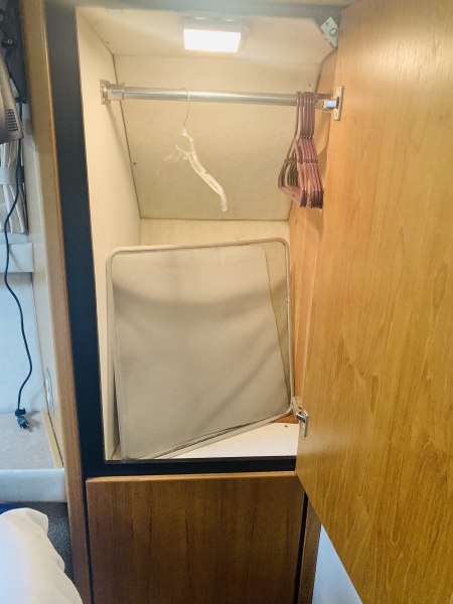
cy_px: 302
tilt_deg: -17.8
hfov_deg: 53.1
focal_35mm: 26
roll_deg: -0.6
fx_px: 454
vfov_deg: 67.3
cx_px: 226
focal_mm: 4.25
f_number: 1.8
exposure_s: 1/30
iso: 500
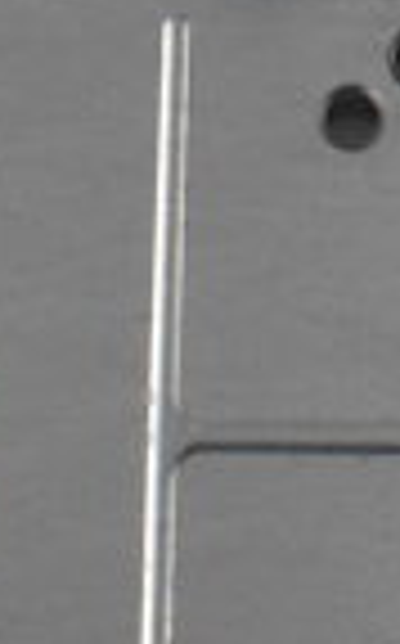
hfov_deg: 5.3
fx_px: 4273
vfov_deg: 8.3
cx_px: 589
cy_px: -525
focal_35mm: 244
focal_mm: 25
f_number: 4
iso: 2800
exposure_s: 1/40
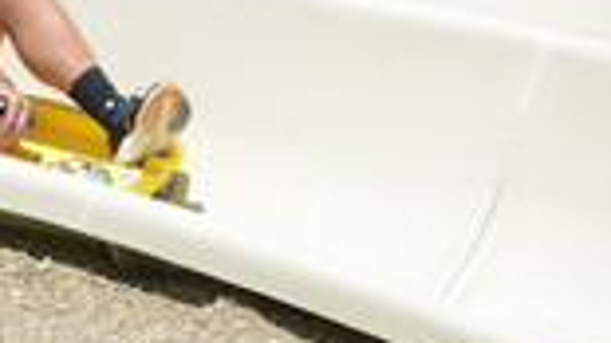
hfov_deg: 4.1
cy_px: 168
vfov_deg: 2.3
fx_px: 8550
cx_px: -166
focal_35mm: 528
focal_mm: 195
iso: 400
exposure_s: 1/1250
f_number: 6.3
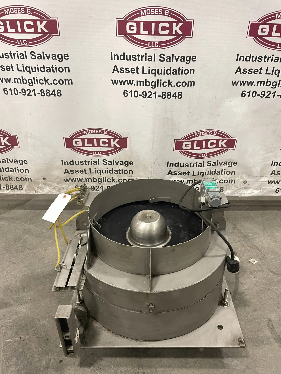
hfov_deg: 53.1
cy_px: 187
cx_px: 140
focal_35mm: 26
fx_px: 281
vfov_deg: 67.3
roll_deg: +0.2
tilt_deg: -31.0
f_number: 1.6
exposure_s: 1/40
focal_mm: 4.2
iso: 320
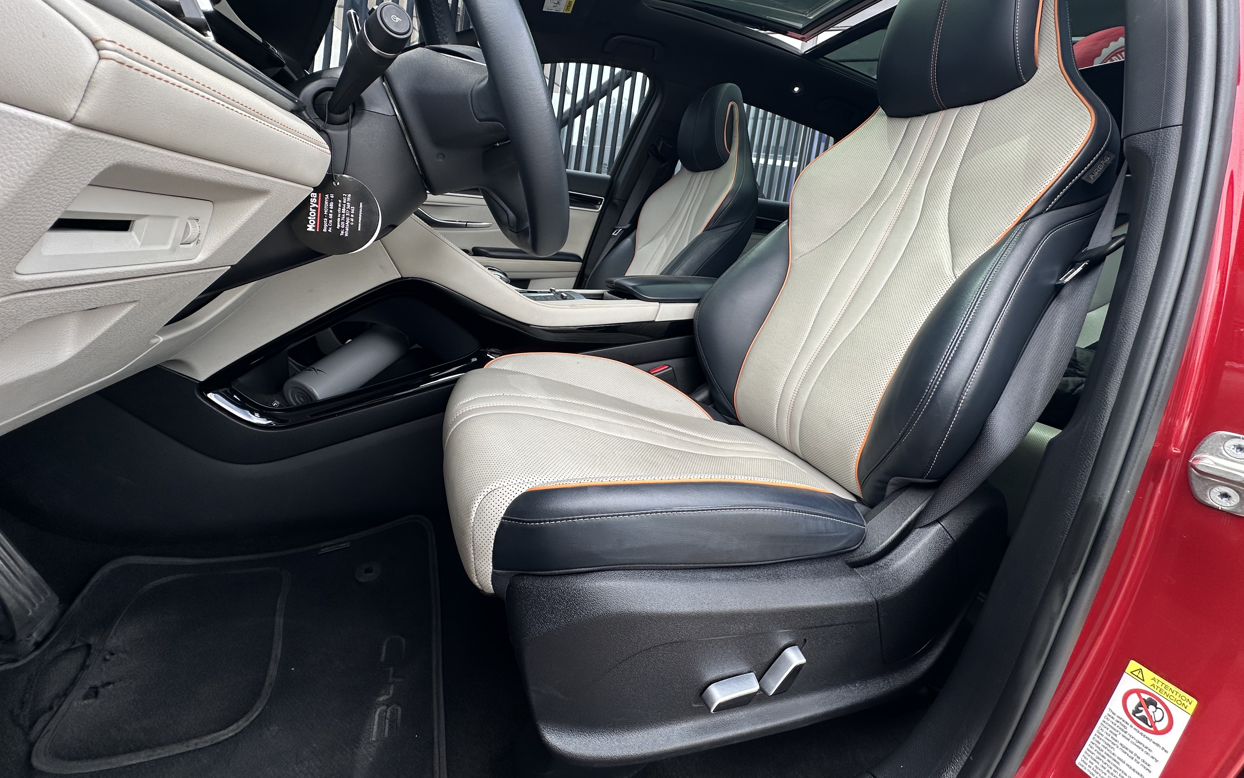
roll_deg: -8.6
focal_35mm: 15
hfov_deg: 101.5
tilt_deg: -5.2
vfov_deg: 74.0
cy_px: 311
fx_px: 509
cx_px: 627
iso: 50
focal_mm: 2.22
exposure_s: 1/275
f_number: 2.2
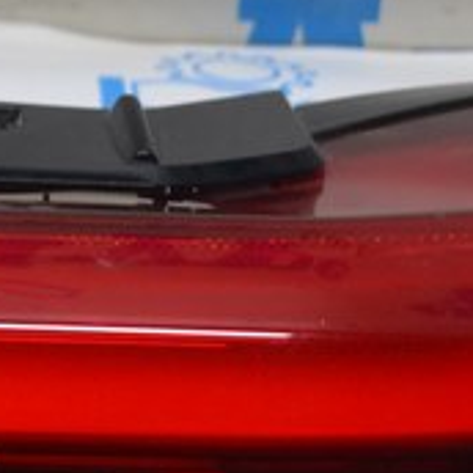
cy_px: 436
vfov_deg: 7.2
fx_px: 3757
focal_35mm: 243
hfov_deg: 7.1
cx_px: -302
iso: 400
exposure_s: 1/80
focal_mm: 32
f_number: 4.8
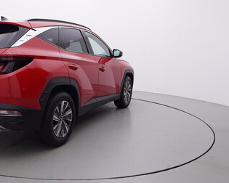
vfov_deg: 40.3
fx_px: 250
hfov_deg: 47.2
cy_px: 90
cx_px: 53
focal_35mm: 37
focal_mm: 15
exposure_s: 1/80
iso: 200
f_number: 5
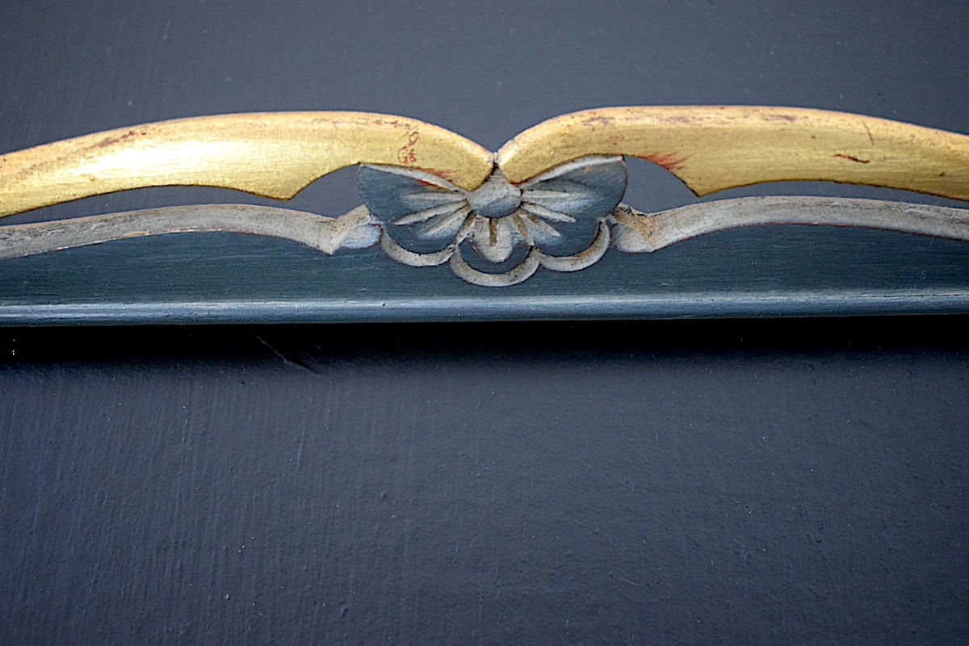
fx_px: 1252
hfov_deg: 42.3
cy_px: 323
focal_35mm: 46
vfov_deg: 28.9
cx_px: 484
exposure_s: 1/100
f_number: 4.2
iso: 3200
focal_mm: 31
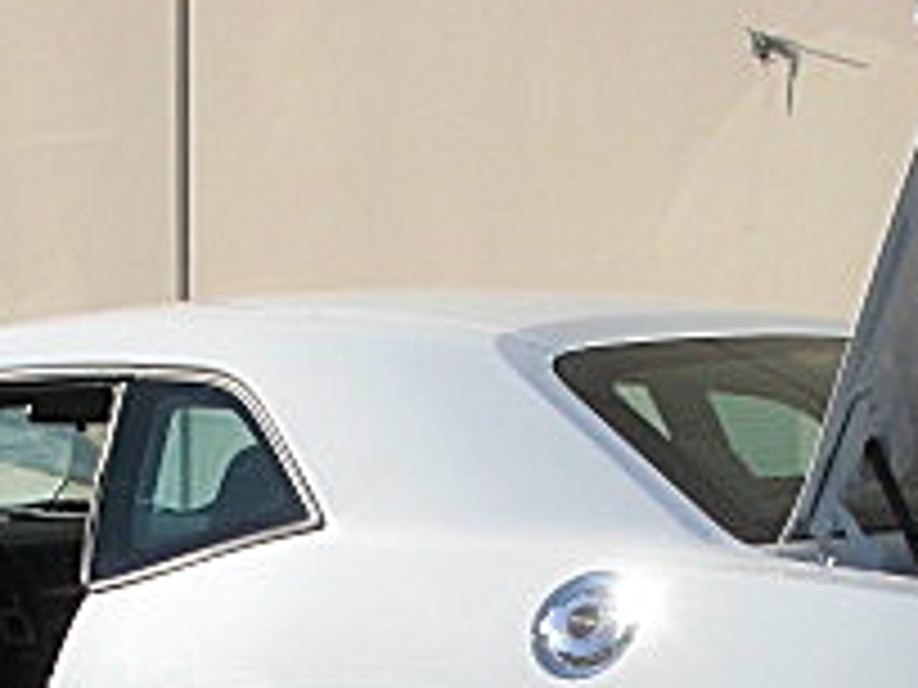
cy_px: 800
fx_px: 2997
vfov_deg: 12.8
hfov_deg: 17.4
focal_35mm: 113
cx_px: 410
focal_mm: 6.3
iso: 50
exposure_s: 1/800
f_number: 2.8
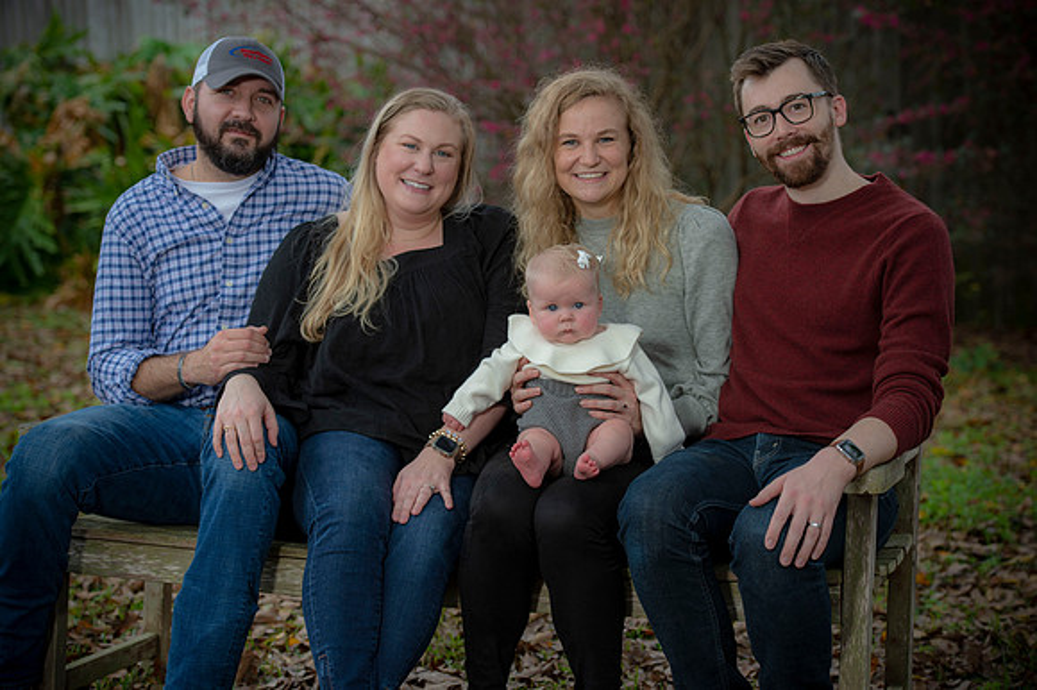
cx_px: 518
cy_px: 345
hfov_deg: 22.2
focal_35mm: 92
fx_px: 2648
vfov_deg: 14.8
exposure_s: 1/200
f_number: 4
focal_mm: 92
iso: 160
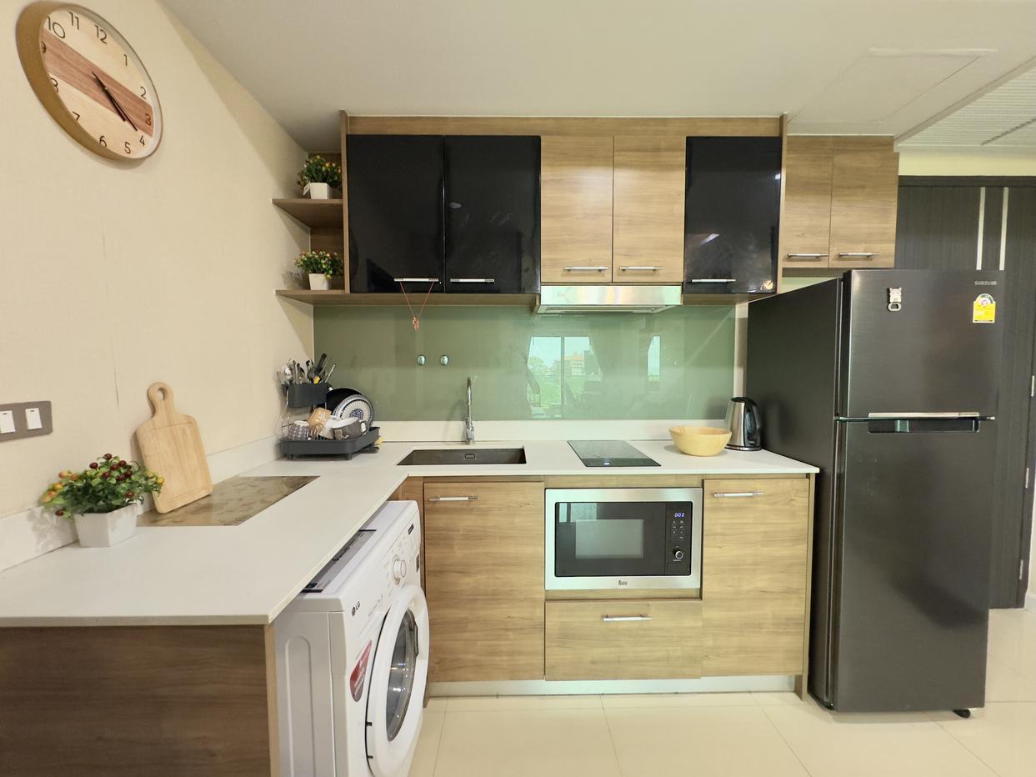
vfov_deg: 85.7
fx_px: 419
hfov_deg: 102.1
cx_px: 518
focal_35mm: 14
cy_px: 388
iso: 1000
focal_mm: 2.22
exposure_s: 1/50
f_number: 2.2
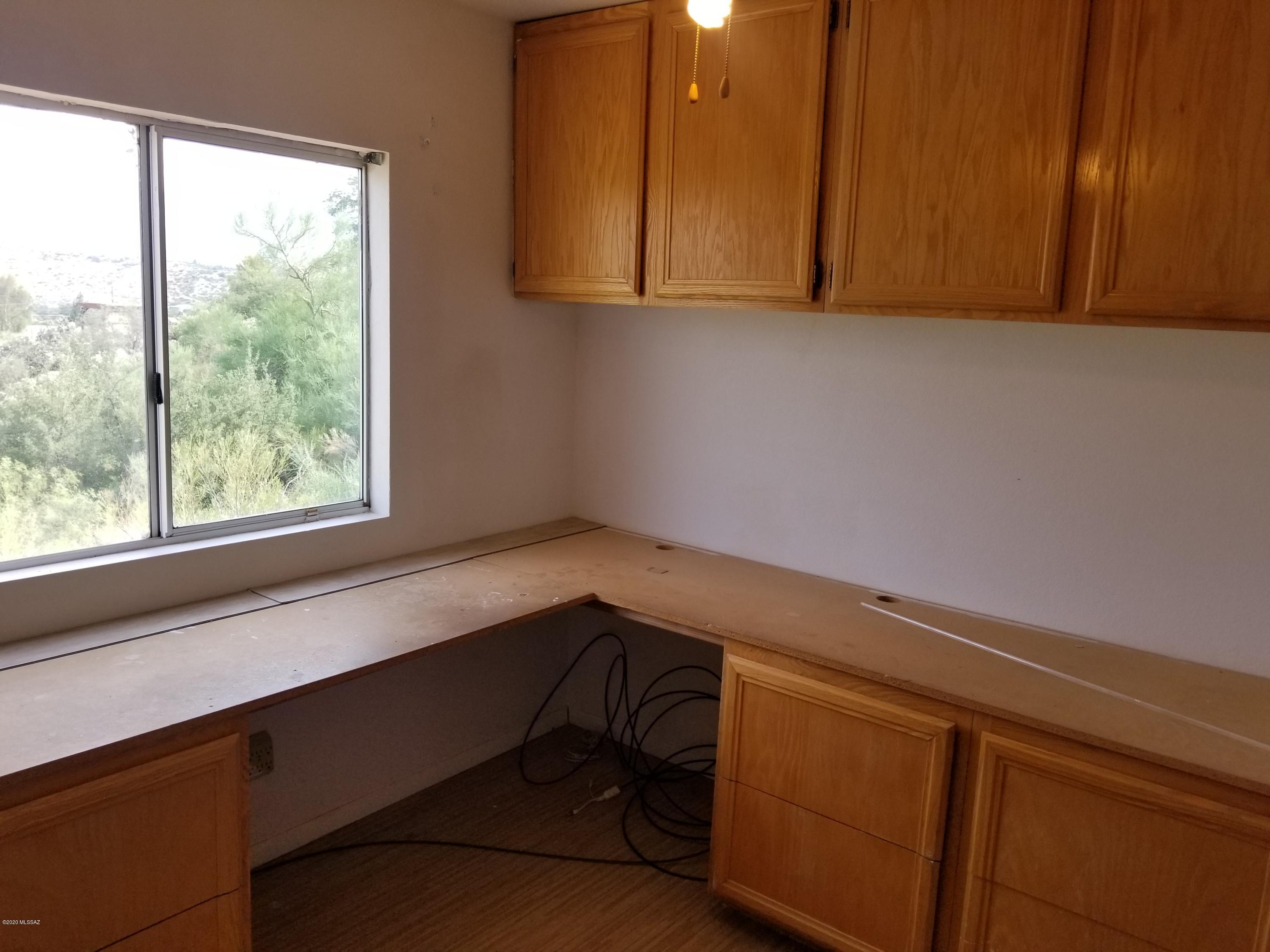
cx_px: 635
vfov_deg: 53.1
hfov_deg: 67.3
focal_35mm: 26
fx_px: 954
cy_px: 476
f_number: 1.7
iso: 50
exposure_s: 1/284
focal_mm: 4.25
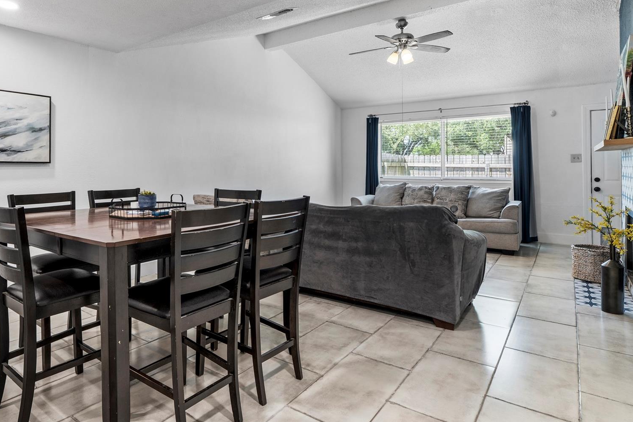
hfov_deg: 77.0
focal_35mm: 22
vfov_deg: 56.8
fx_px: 387
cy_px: 171
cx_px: 234
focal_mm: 16
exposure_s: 1.3
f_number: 9
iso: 200
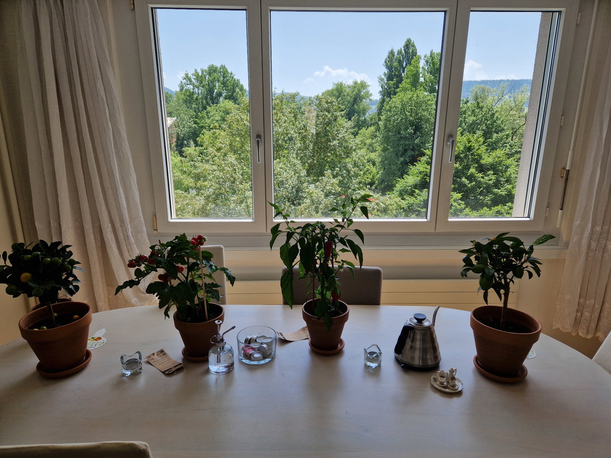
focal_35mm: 23
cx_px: 306
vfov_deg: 58.9
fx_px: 406
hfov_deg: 73.9
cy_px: 229
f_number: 1.8
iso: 50
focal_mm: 5.4
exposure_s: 1/694
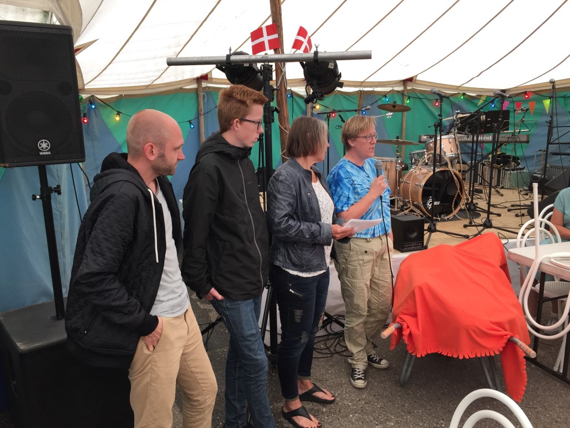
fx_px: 478
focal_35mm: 29
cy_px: 214
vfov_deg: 48.2
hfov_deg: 61.7
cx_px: 285
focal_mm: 4.15
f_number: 2.2
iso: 40
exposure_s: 1/100
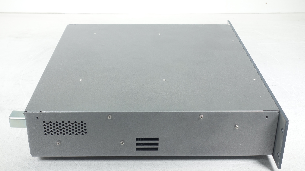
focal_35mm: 53
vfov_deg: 22.6
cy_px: 75
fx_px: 429
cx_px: 153
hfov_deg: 39.2
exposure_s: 1/100
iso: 125
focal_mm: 18.51
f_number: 4
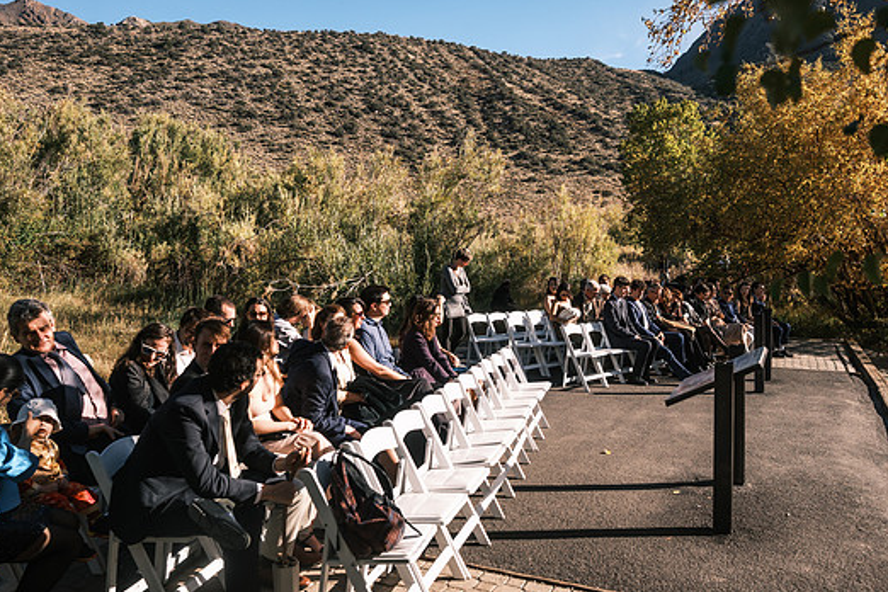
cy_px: 282
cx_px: 470
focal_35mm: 30
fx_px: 740
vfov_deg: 43.6
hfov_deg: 61.9
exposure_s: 1/600
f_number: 4
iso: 125
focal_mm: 18
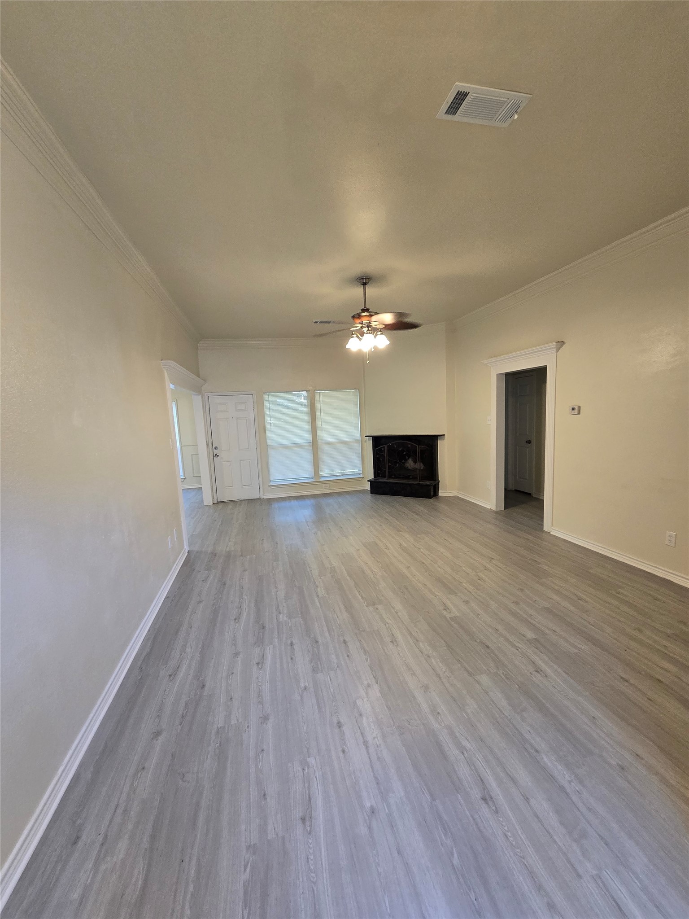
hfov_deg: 89.9
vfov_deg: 106.2
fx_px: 345
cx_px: 344
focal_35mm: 13
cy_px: 460
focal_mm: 2.2
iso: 250
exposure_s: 1/60
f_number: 2.2
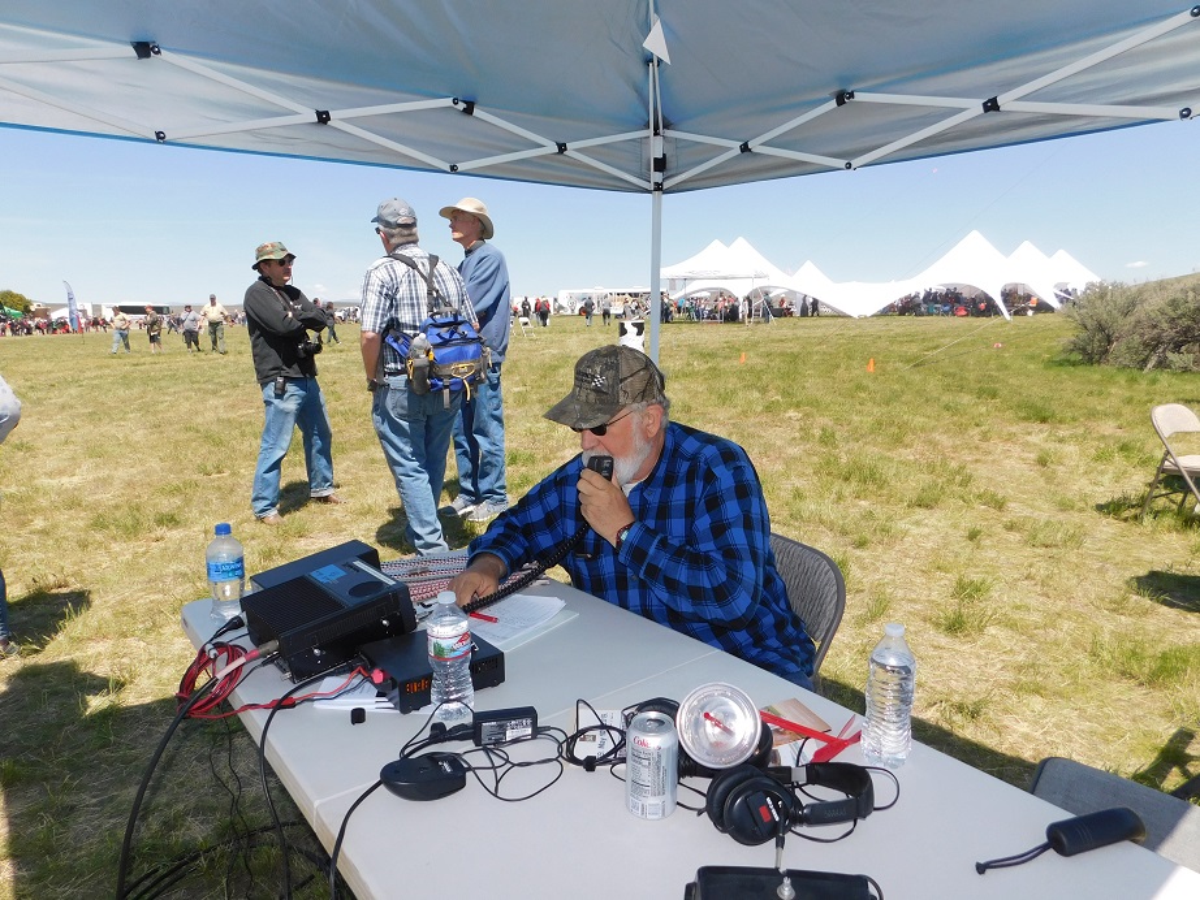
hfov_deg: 73.9
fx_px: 798
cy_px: 450
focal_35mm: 23
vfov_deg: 58.9
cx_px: 600
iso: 125
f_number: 3
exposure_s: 1/1250
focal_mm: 4
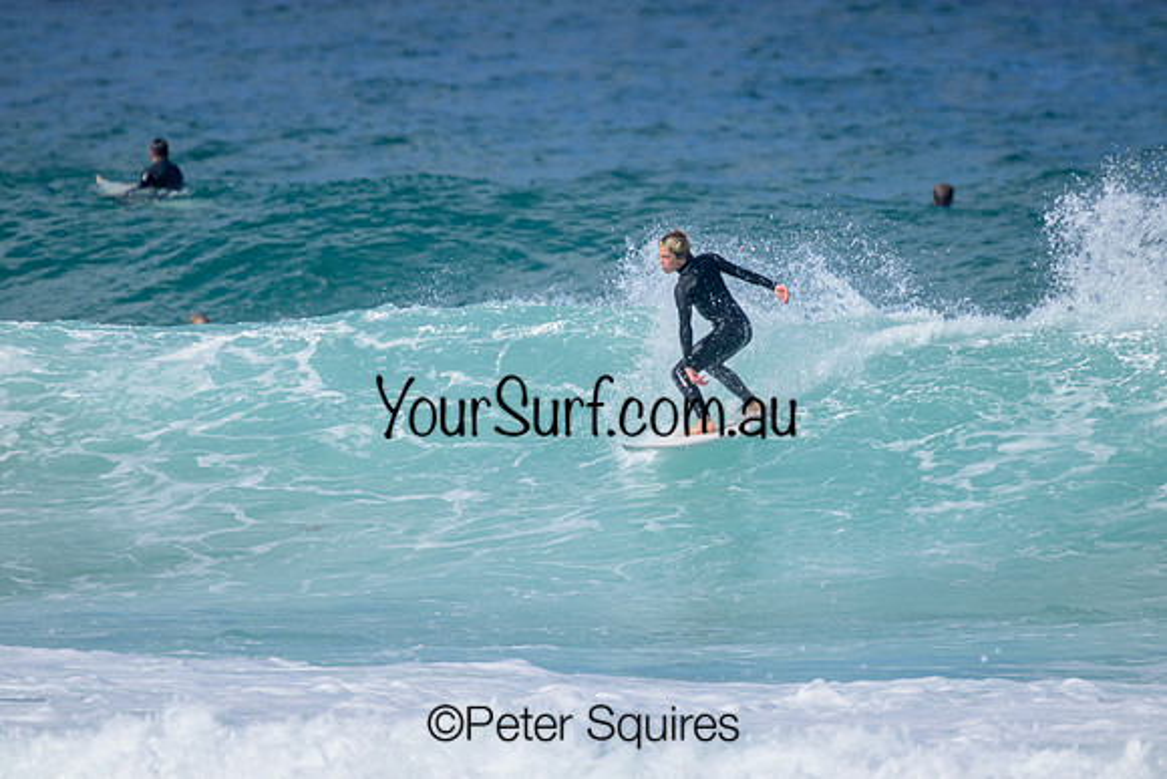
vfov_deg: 1.7
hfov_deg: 2.6
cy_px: 390
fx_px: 25938
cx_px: 584
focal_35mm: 800
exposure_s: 1/2000
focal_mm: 800
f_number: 11
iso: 640
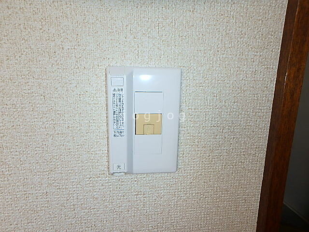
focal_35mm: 21
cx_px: 154
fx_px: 187
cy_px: 116
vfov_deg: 63.4
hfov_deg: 79.0
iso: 125
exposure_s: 1/80
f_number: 3.5
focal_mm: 3.7
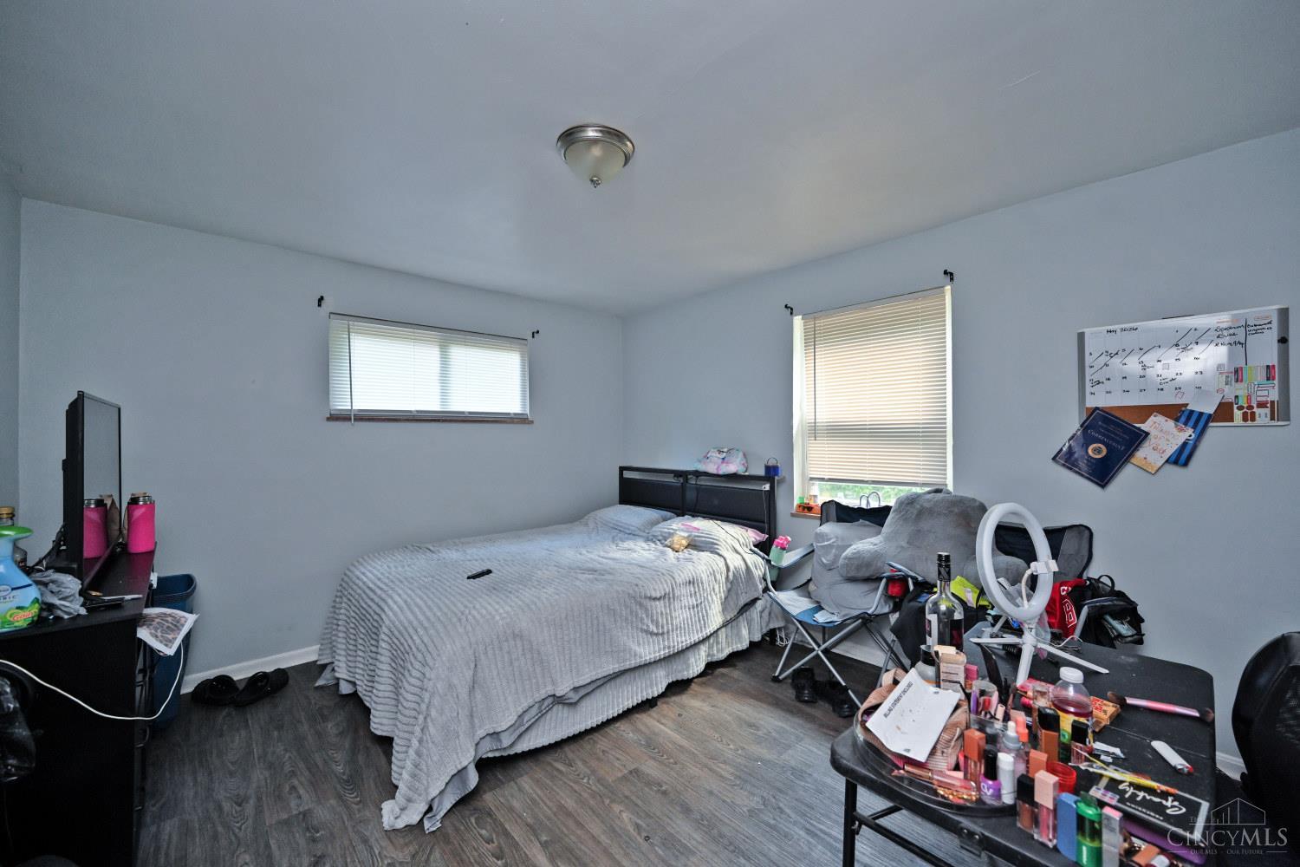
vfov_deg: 81.2
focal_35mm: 14
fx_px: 506
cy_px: 434
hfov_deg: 104.3
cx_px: 650
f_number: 4
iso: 800
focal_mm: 14
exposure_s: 1/60
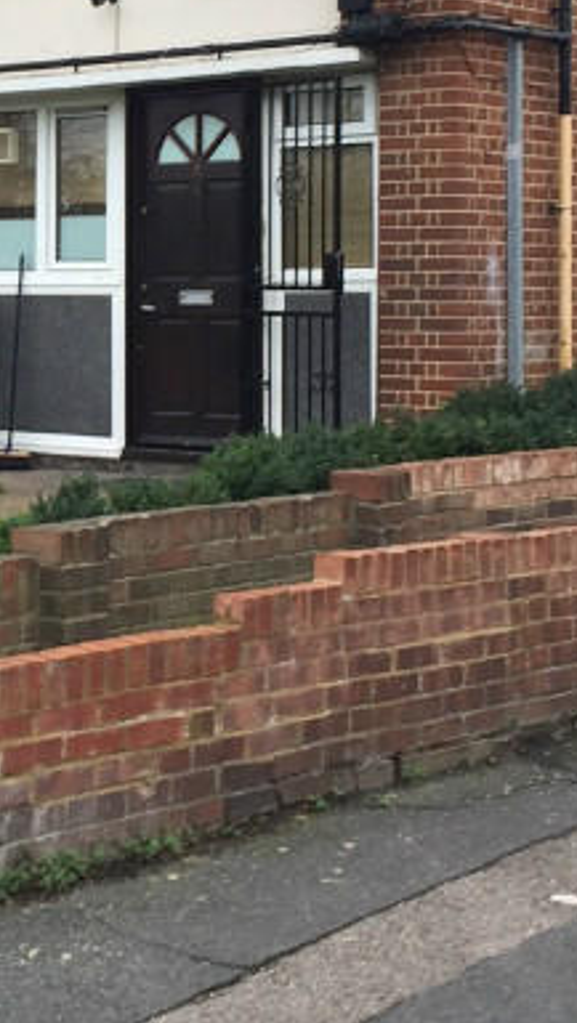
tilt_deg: +1.8
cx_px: -66
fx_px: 2281
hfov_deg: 14.1
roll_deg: +0.0
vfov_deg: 24.9
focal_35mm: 84
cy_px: 221
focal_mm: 4.15
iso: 32
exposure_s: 1/101
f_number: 2.2
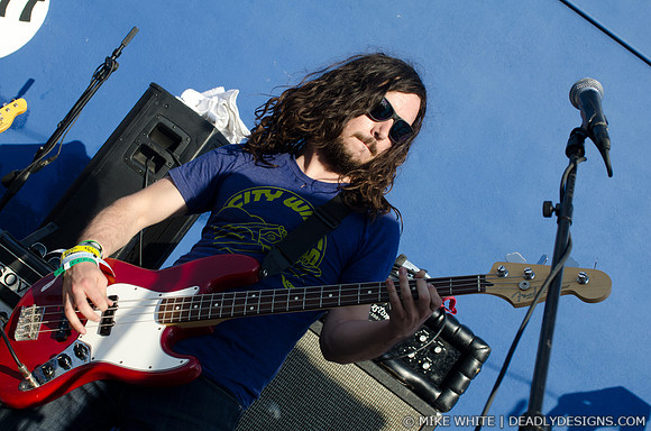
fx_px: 1083
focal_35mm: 60
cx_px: 326
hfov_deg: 33.5
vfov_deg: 22.5
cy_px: 216
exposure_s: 1/250
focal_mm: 40
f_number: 7.1
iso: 100
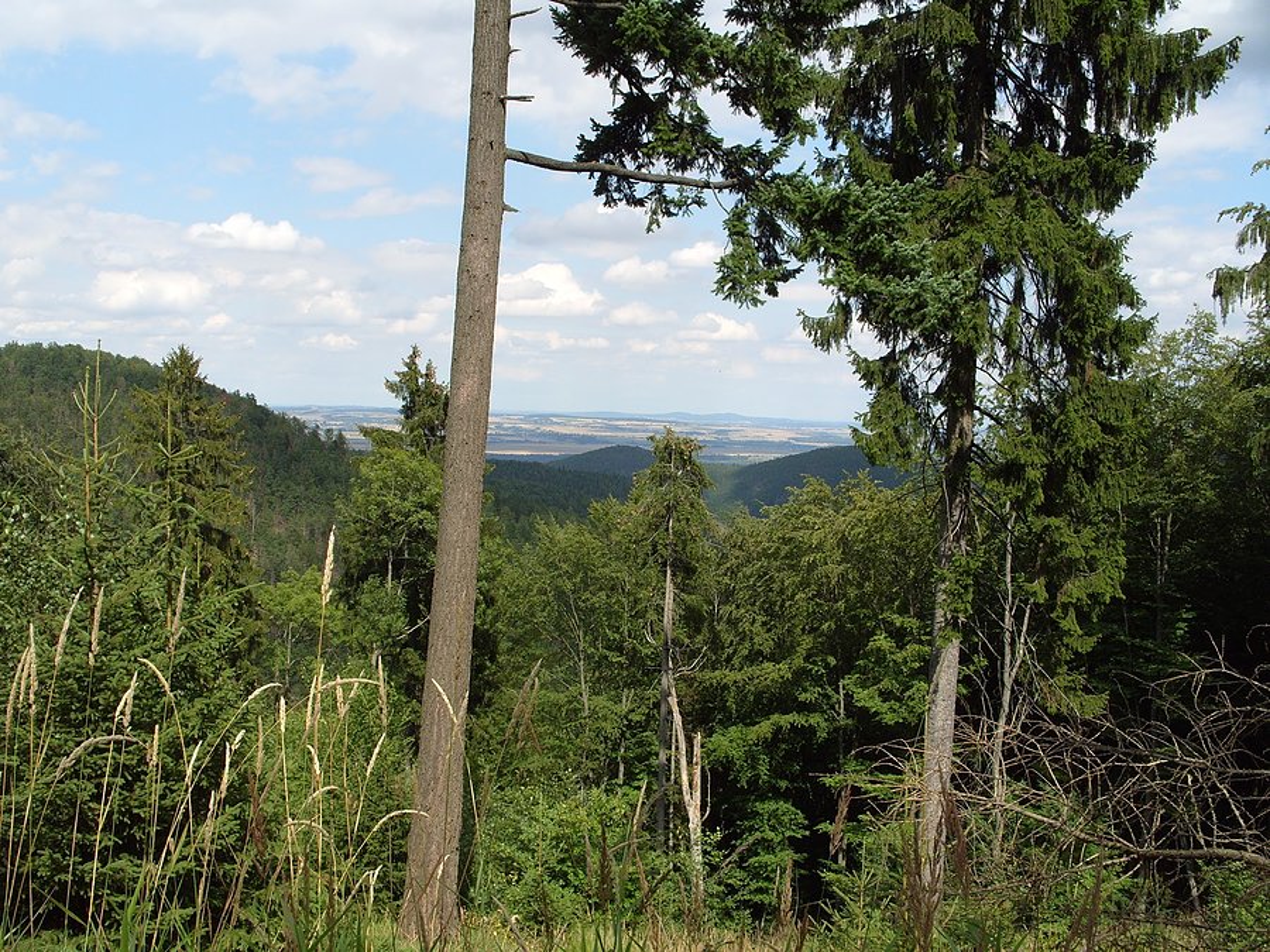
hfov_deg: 52.6
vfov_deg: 40.7
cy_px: 476
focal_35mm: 35
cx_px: 635
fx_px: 1284
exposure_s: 1/350
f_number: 6.3
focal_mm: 7.8
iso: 80
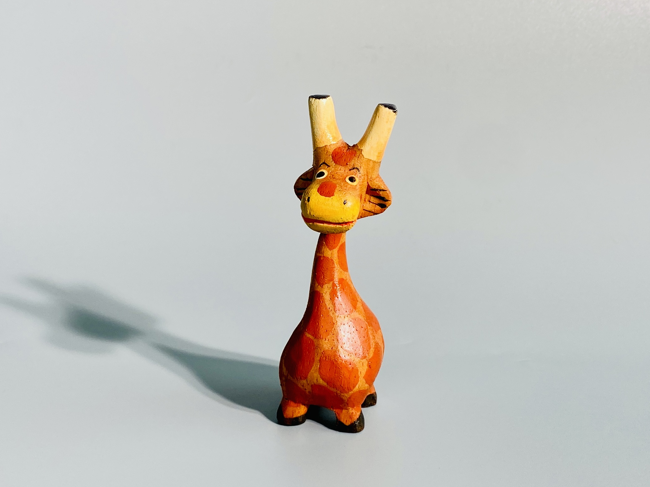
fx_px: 488
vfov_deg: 53.0
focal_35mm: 26
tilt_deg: -18.1
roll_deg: +0.5
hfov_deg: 67.3
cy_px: 244
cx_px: 325
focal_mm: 4.25
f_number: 1.8
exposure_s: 1/412
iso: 32
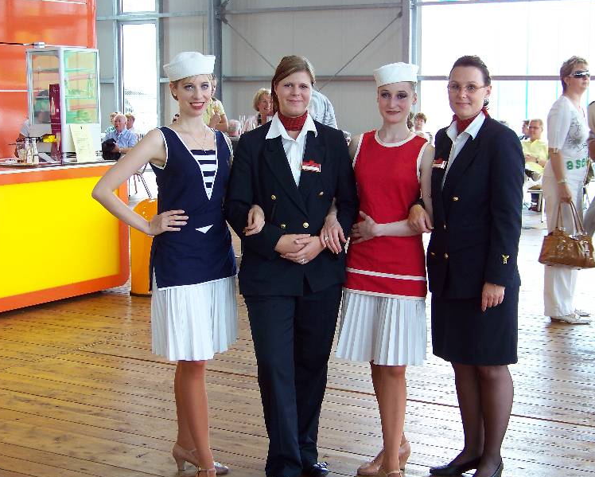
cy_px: 241
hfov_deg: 28.7
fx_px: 1163
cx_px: 316
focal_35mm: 66
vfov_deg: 23.2
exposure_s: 1/40
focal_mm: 10.5
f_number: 3.2
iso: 66
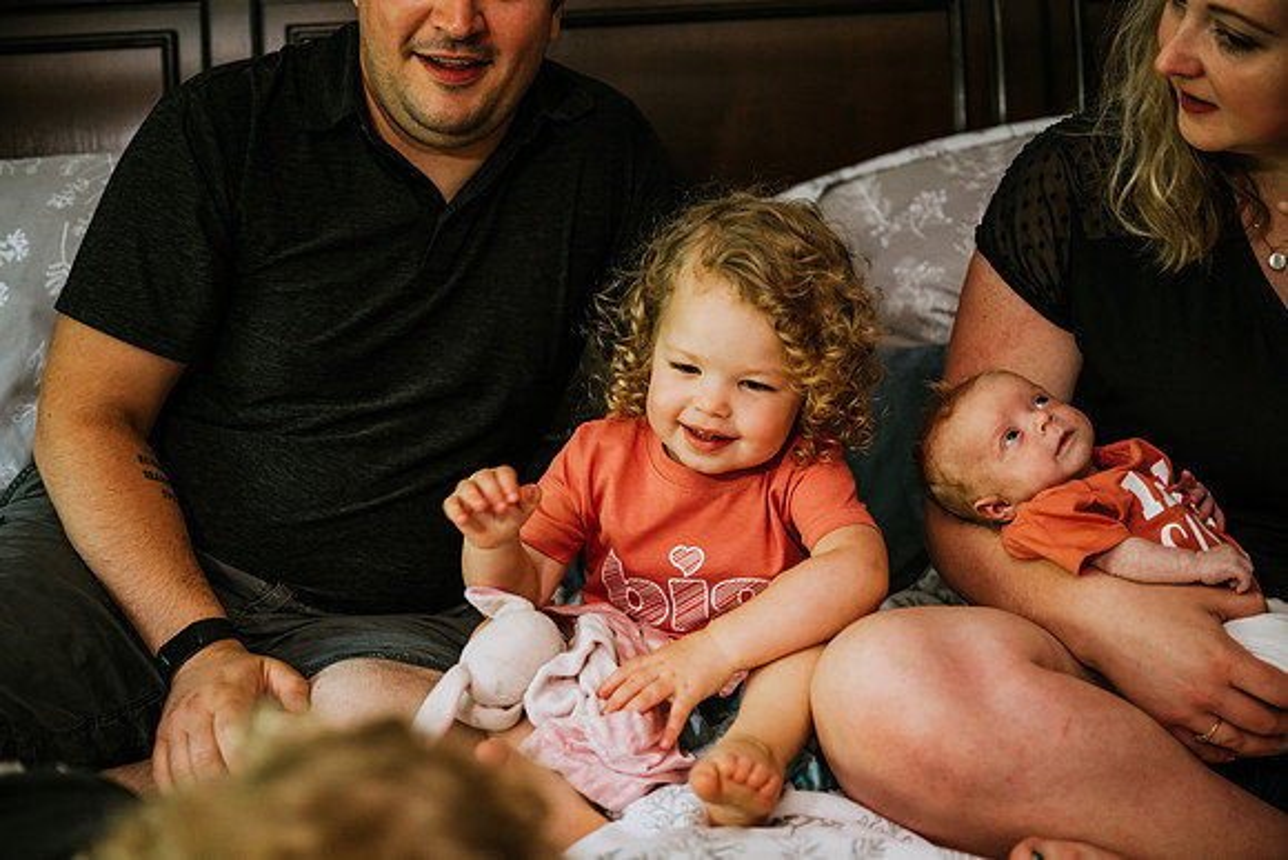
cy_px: 430
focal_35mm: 53
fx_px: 1897
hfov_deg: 37.5
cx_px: 644
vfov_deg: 25.5
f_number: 2.8
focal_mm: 53
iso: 1000
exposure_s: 1/250
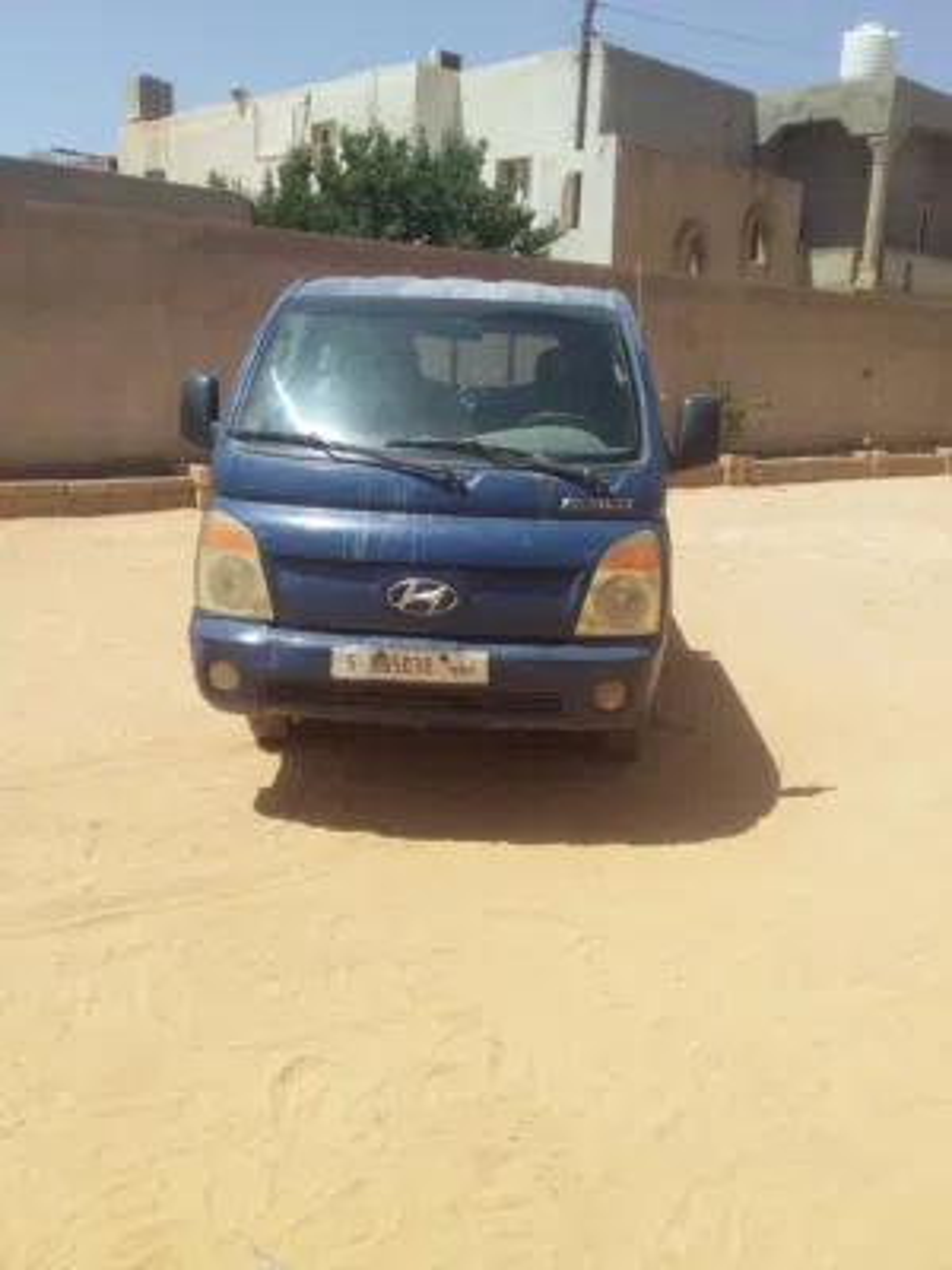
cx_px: 476
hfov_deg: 45.4
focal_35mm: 31
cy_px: 635
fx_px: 1137
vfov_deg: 58.4
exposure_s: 1/1684
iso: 40
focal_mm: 3.3
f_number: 2.2
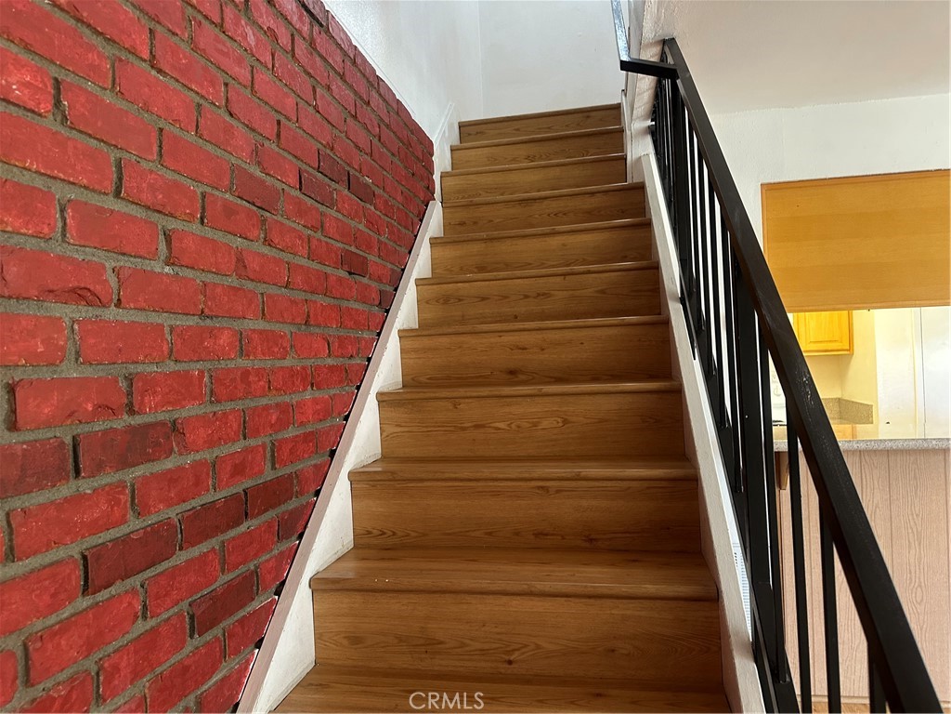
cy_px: 357
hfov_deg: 71.6
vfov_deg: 56.8
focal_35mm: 24
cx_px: 476
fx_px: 659
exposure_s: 1/60
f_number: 1.78
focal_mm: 6.86
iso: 400
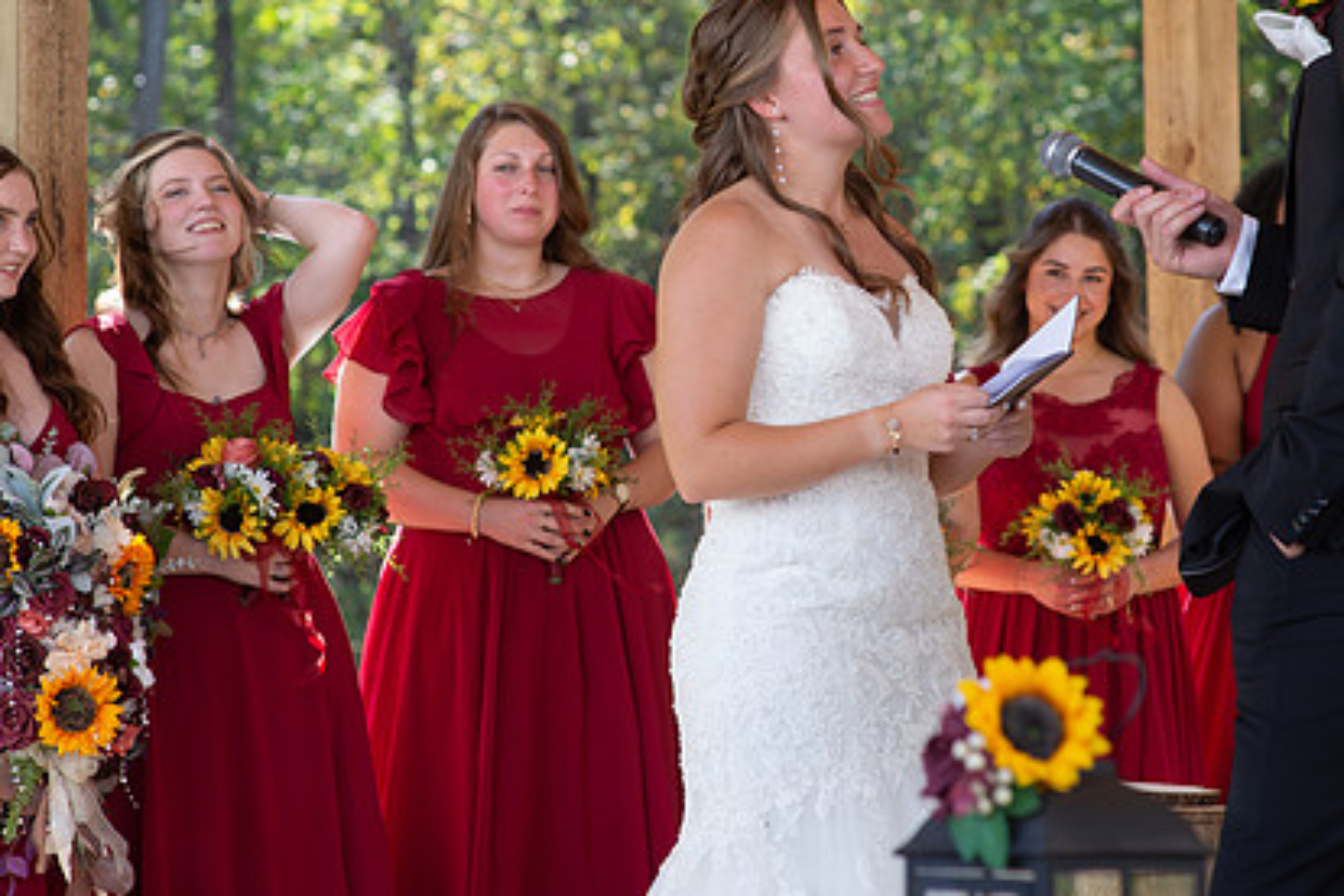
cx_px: 805
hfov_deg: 17.2
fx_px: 4442
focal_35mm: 119
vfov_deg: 11.5
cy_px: 294
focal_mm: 85
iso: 400
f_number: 4
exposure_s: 1/400
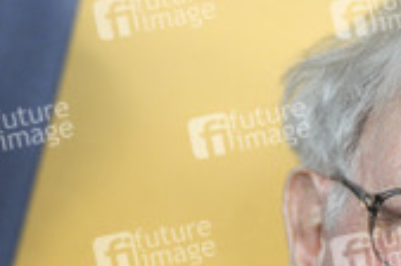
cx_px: 422
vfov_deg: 3.5
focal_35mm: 387
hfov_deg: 5.3
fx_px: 4303
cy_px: 309
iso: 1600
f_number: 3.2
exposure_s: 1/400
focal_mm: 145
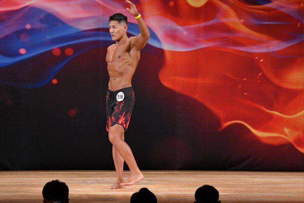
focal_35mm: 225
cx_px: 152
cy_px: 102
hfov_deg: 9.2
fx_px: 1899
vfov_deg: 6.1
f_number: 5.6
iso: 3200
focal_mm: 150
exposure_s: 1/400
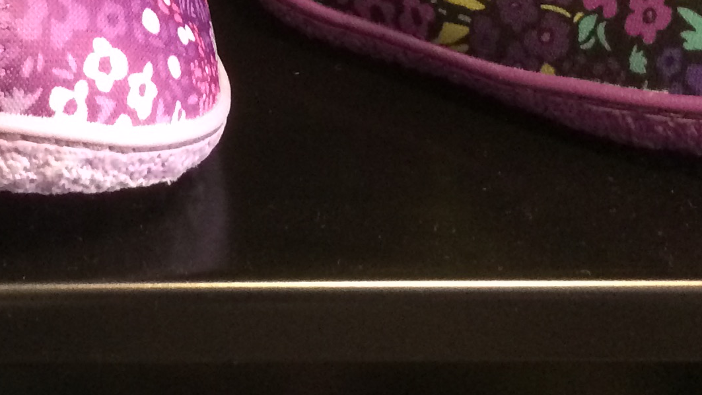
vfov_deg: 11.9
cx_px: 34
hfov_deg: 21.4
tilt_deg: -17.0
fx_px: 1806
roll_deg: +0.0
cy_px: -209
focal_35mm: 97
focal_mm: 4.15
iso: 250
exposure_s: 1/20
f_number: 2.2
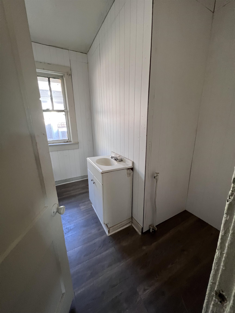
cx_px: 118
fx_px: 118
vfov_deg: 106.2
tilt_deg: -12.0
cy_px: 156
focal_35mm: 13
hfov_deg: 89.9
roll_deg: +0.0
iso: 200
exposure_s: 1/99
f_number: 1.8
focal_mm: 1.57
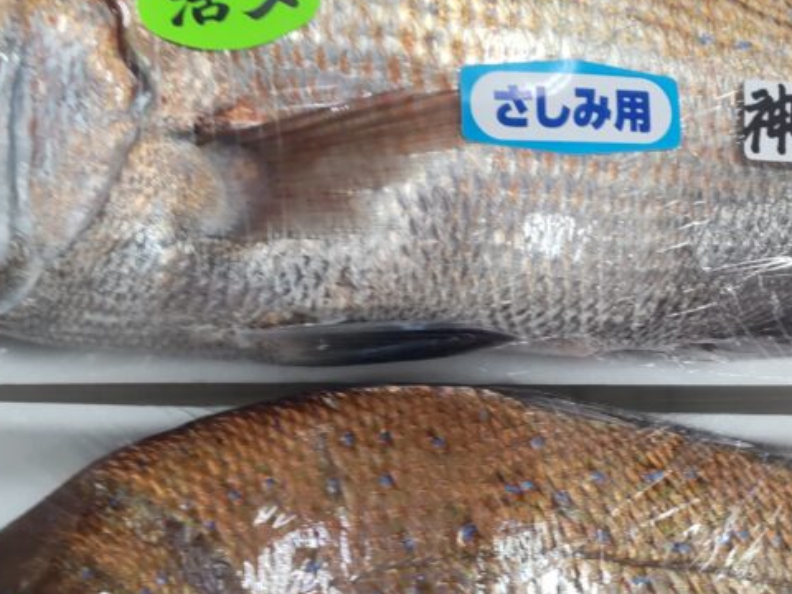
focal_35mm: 48
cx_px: 531
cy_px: 412
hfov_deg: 39.2
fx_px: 1098
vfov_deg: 30.0
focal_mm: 3.43
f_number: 2
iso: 107
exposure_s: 1/50
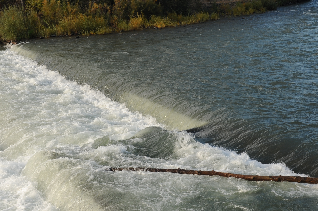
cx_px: 202
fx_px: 574
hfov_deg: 30.8
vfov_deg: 20.9
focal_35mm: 65
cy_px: 92
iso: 320
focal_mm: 35
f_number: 10
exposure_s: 1/200
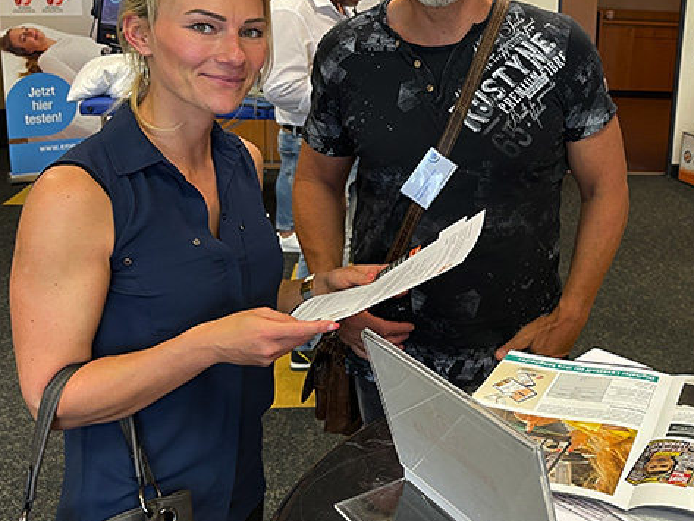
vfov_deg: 32.7
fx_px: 882
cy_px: 185
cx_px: 585
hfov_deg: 40.6
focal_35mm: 44
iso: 125
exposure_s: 1/50
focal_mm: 5.1
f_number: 1.6
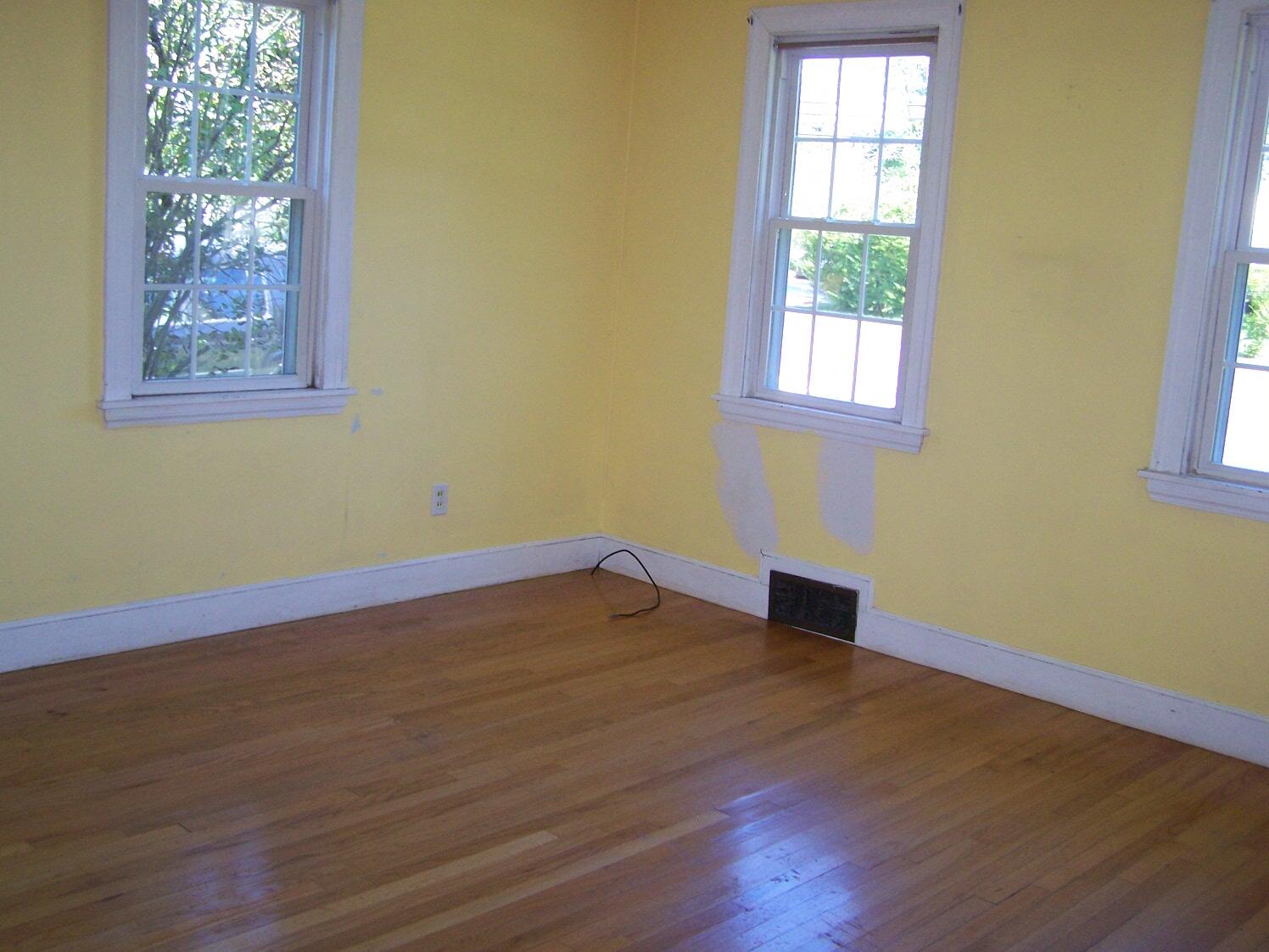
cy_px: 476
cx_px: 634
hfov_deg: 49.0
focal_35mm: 38
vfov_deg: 37.7
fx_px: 1393
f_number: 2.8
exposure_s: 1/60
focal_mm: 6.3
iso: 160
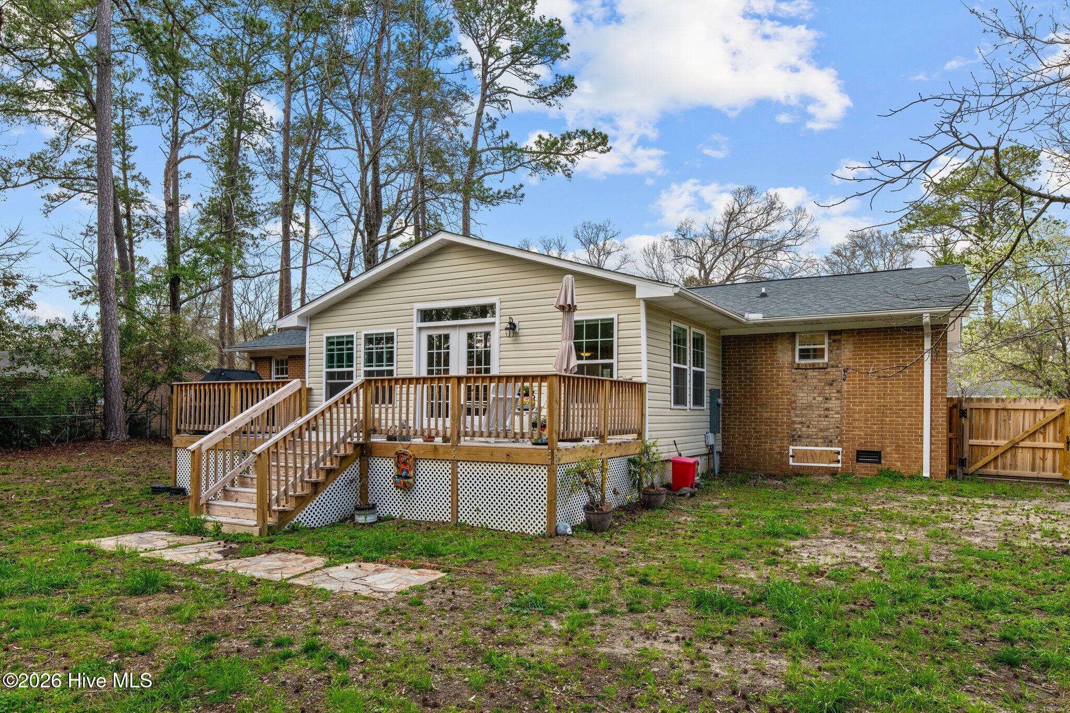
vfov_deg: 53.1
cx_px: 535
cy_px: 356
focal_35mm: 24
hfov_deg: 73.7
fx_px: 713
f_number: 9
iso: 400
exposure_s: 1/200
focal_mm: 24
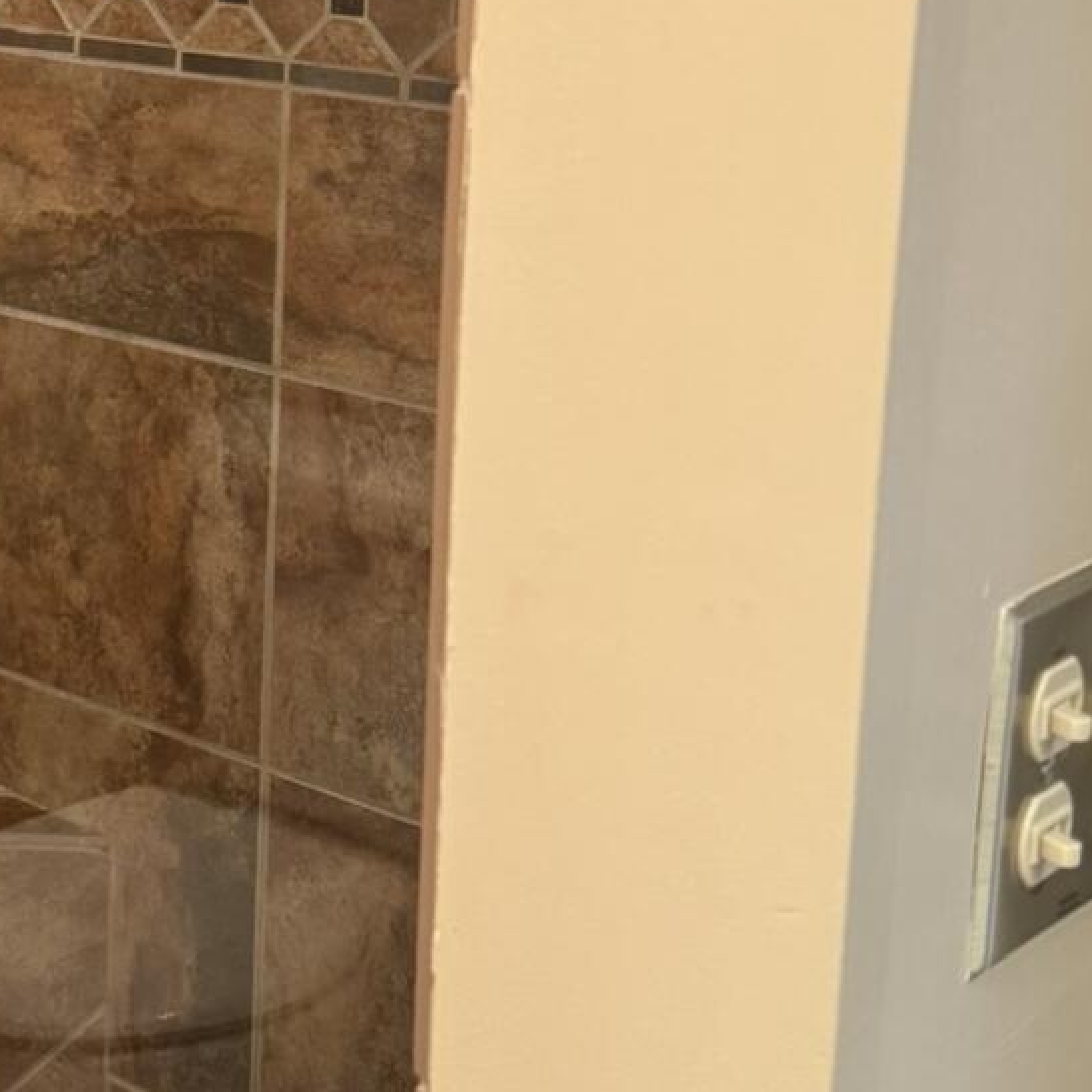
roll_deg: -0.8
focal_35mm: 78
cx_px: -191
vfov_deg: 21.9
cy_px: 213
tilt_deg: -10.3
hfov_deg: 20.8
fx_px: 2784
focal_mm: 6.76
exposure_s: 1/60
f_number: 1.78
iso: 320
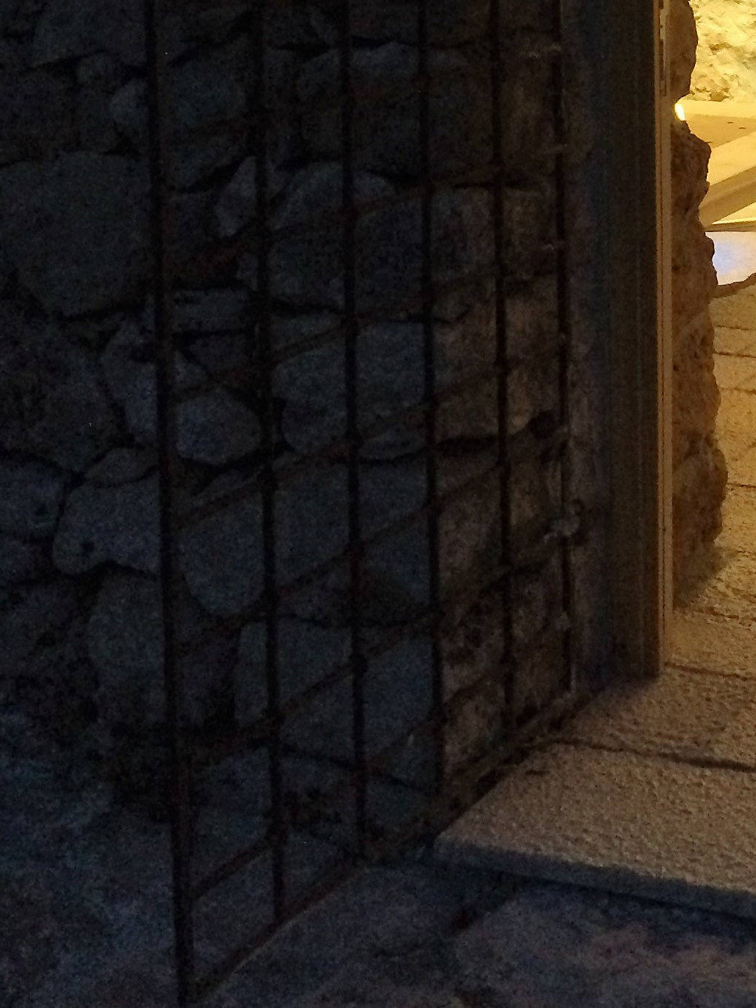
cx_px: 885
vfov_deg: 26.5
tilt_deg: -7.6
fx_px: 2009
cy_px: -28
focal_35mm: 69
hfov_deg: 20.1
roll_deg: +0.2
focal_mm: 4.15
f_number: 2.2
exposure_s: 1/25
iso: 320
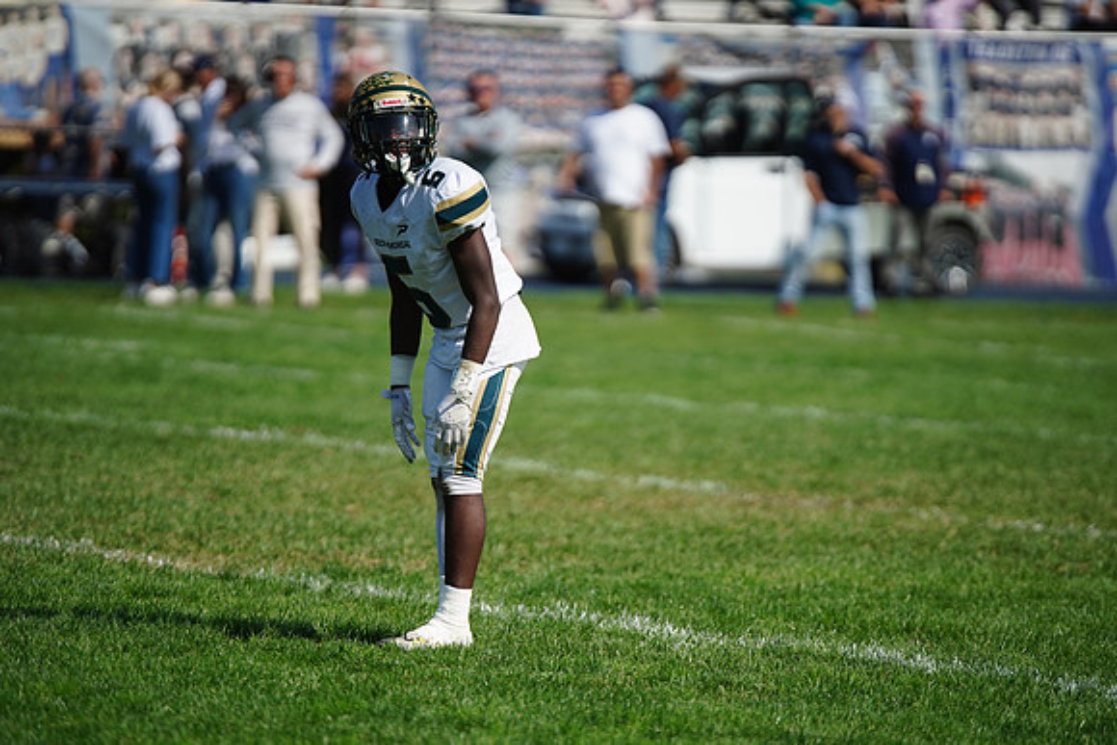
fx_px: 9310
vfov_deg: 4.6
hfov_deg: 6.9
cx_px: 558
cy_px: 372
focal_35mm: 300
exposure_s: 1/6400
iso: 400
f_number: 2.8
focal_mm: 300
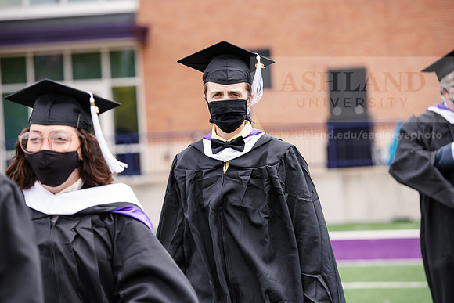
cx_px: 227
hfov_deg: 12.1
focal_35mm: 170
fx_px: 2144
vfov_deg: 8.1
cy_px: 152
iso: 400
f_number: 5
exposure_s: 1/500
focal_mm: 170
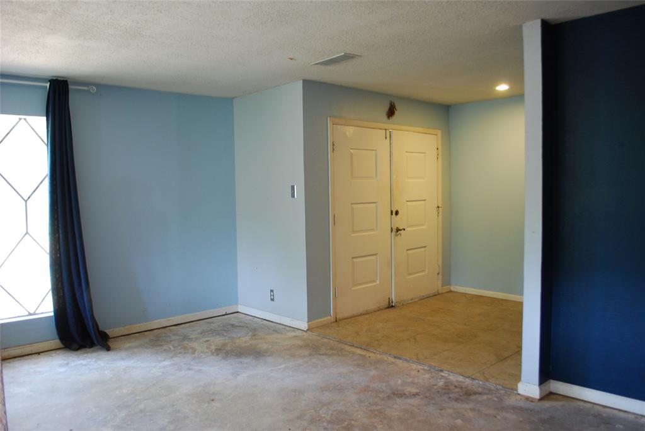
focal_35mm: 27
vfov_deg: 48.0
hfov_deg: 67.3
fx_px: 484
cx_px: 322
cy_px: 216
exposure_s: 1/15
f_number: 3.5
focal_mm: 18
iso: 400
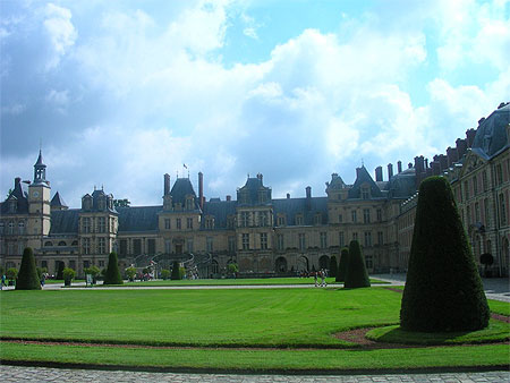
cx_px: 255
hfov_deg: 50.1
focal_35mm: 37
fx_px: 545
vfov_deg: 38.7
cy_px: 192
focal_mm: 5.6
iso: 100
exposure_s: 1/676
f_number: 4.5
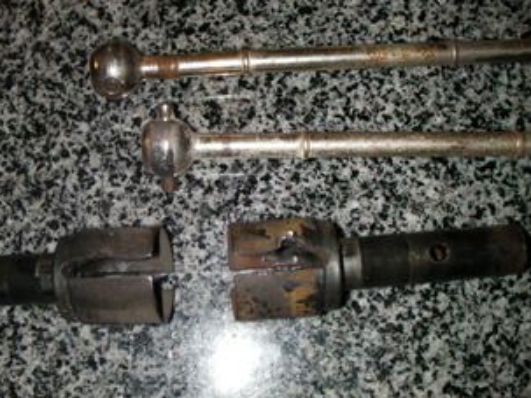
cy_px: 174
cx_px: 246
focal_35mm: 45
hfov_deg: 42.1
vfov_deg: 32.1
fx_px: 690
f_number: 5.6
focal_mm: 6.3
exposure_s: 1/30
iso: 200
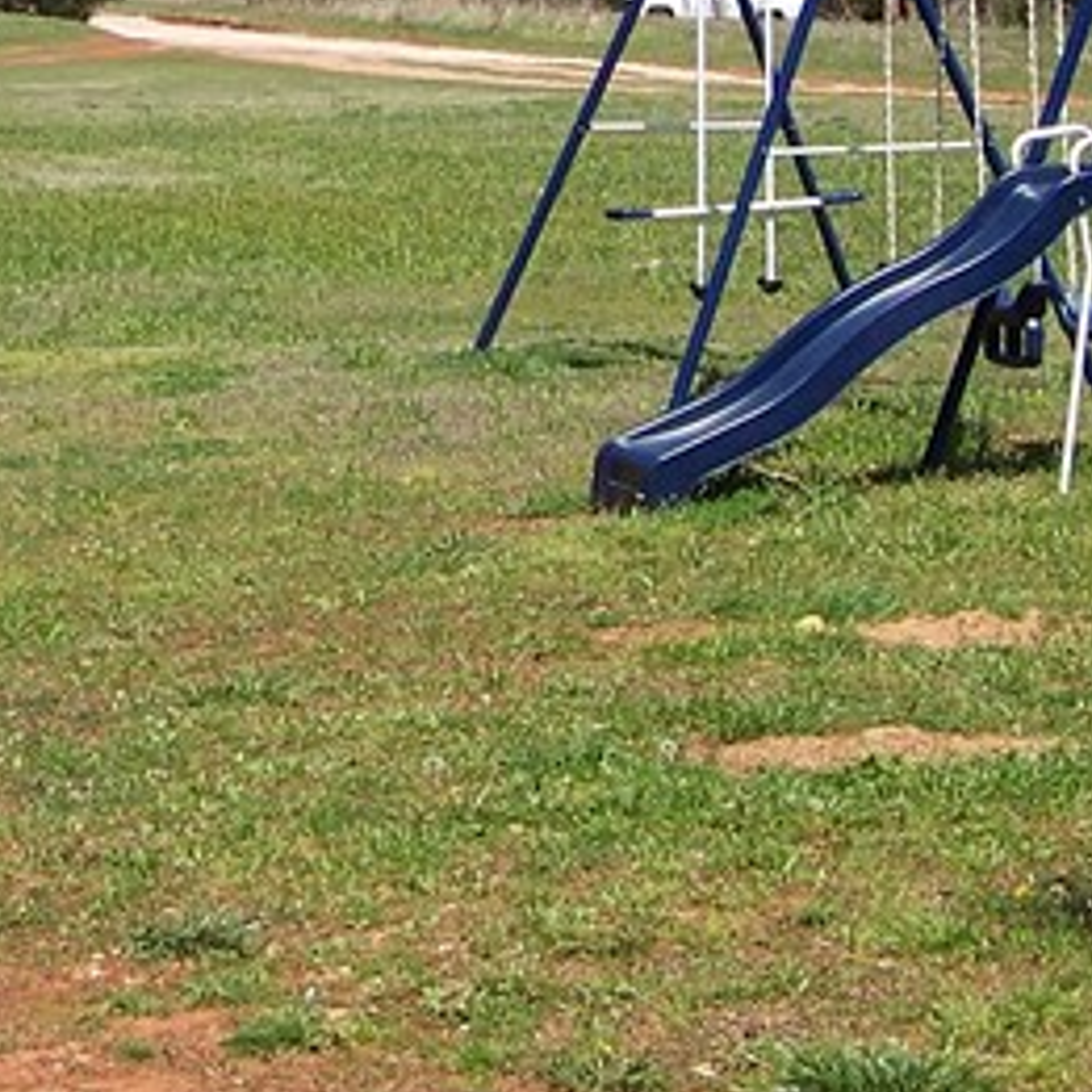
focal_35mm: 125
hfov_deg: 13.9
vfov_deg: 13.8
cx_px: 439
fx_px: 4461
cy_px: 0
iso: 64
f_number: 4
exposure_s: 1/500
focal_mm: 5.85
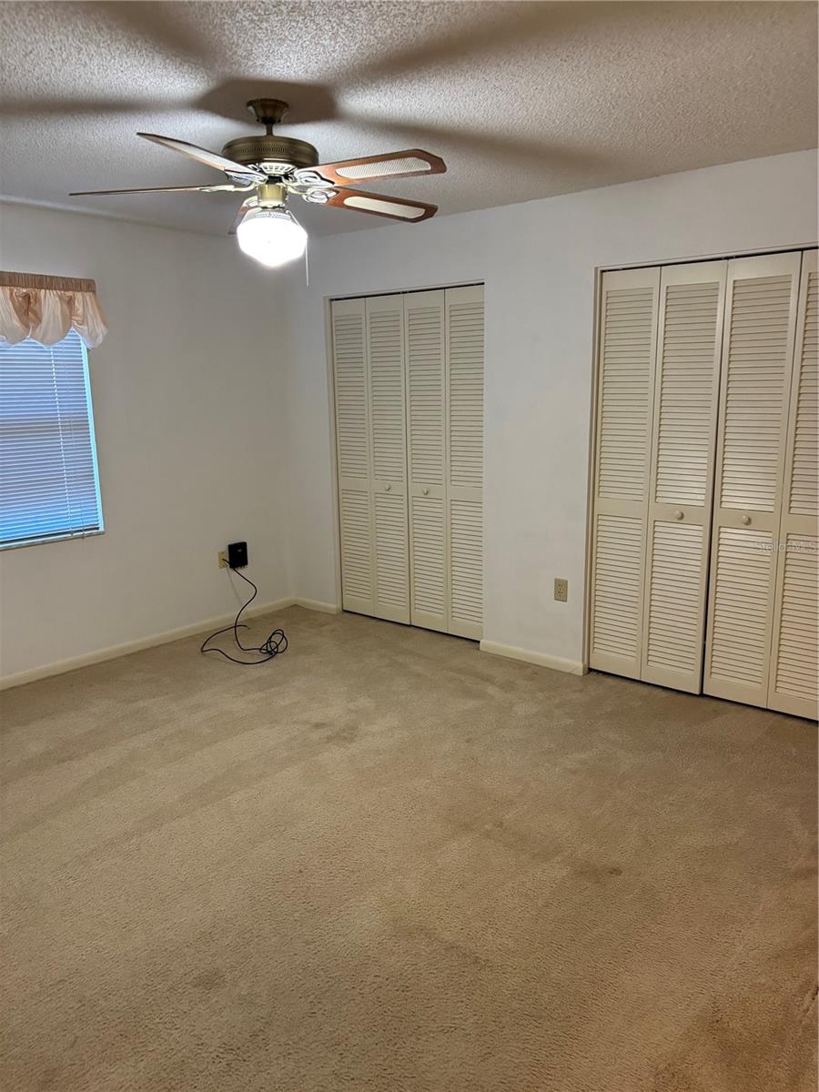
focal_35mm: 26
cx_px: 410
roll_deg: +1.5
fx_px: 820
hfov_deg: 53.1
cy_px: 546
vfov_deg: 67.3
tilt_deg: -12.1
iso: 400
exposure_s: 1/60
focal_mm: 5.96
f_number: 1.6
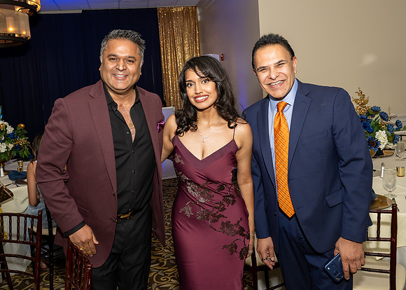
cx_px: 190
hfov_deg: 55.1
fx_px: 389
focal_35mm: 34
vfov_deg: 40.8
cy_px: 123
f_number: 7.1
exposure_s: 1/250
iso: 640
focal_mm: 28
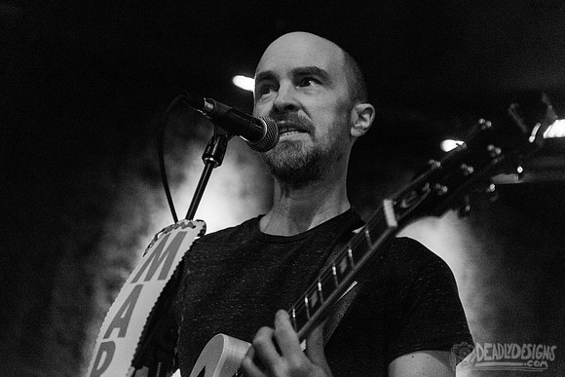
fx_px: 1166
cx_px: 265
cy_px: 177
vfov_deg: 18.4
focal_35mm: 74
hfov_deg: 27.2
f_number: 3.2
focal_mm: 70
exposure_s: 1/100
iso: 4000
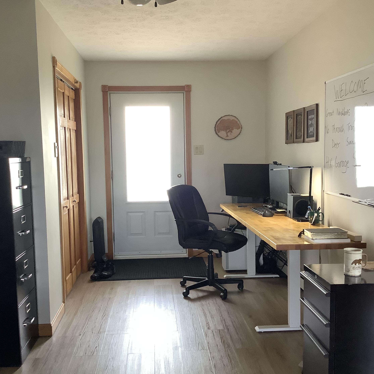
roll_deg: +0.6
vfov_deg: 44.9
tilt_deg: -5.7
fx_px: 452
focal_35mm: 37
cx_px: 179
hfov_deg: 44.9
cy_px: 186
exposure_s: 1/60
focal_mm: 3.3
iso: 160
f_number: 2.4
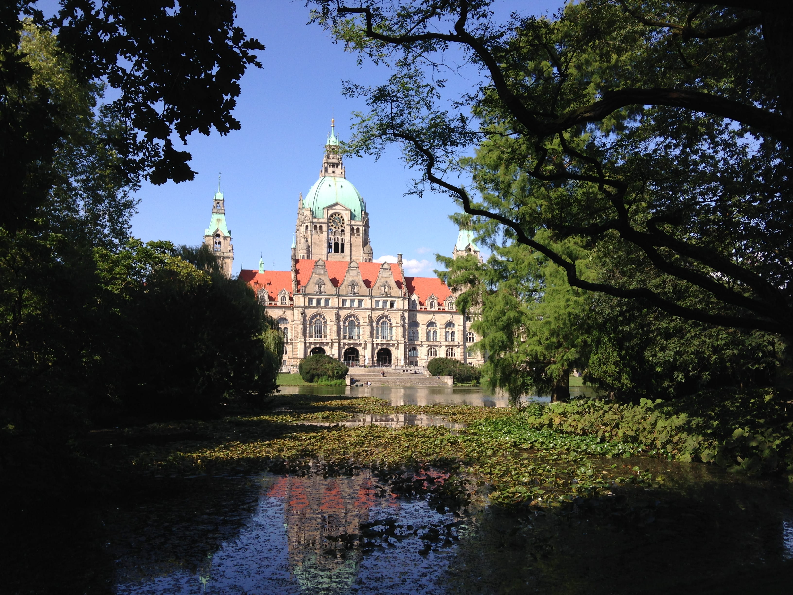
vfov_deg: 42.9
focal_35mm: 33
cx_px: 396
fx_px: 756
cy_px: 298
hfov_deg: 55.4
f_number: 2.4
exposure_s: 1/1323
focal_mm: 4.12
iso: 50
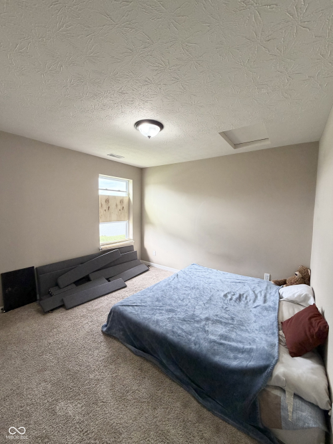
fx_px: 180
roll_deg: -0.6
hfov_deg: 85.7
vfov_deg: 102.1
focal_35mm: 14
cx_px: 166
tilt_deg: -3.7
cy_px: 222
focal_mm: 2.22
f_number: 2.2
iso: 200
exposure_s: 1/60
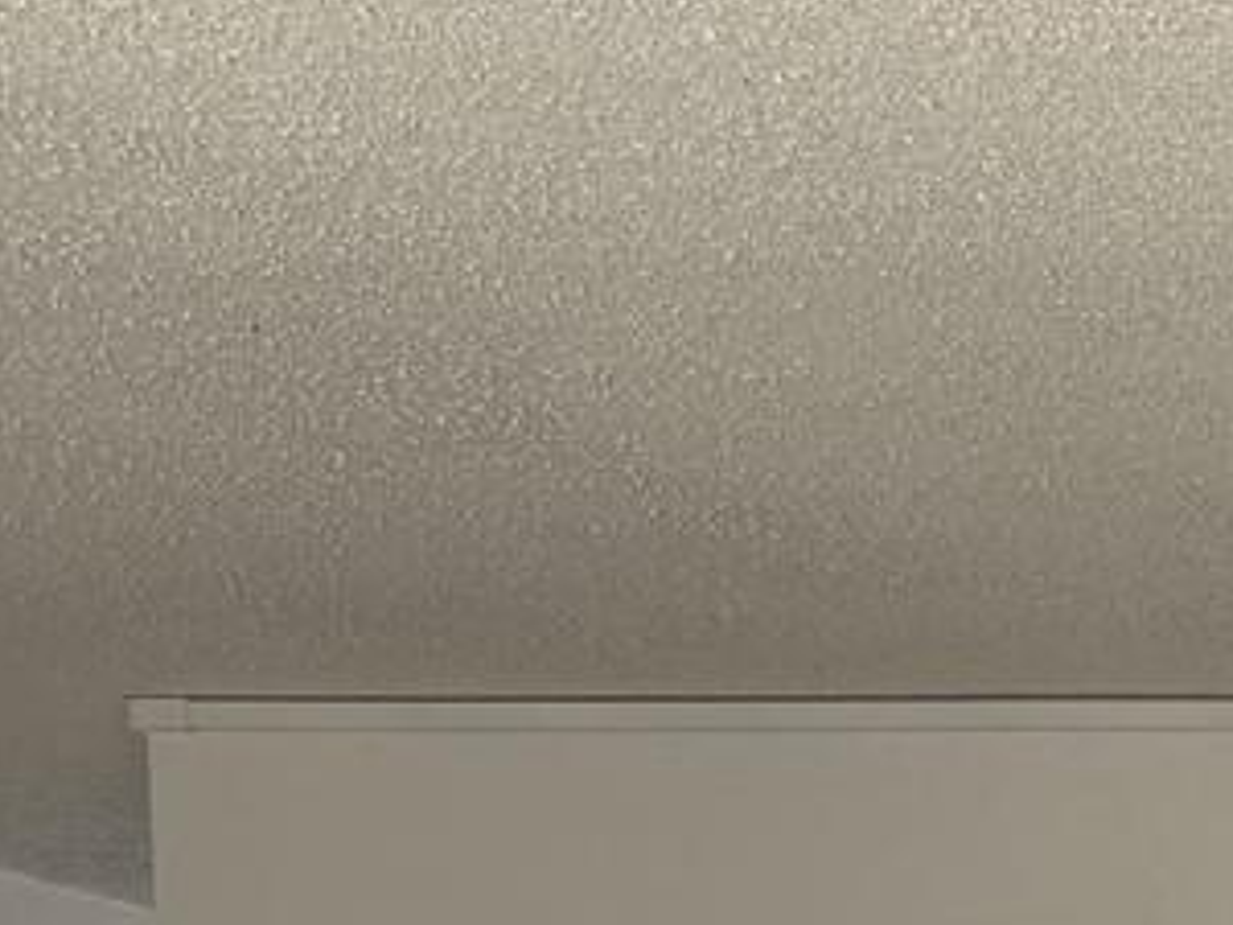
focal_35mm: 128
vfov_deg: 10.5
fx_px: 4559
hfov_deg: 13.6
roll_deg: +0.4
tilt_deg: -5.3
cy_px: 1920
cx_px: 2293
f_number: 1.78
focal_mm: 6.76
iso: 80
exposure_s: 1/368
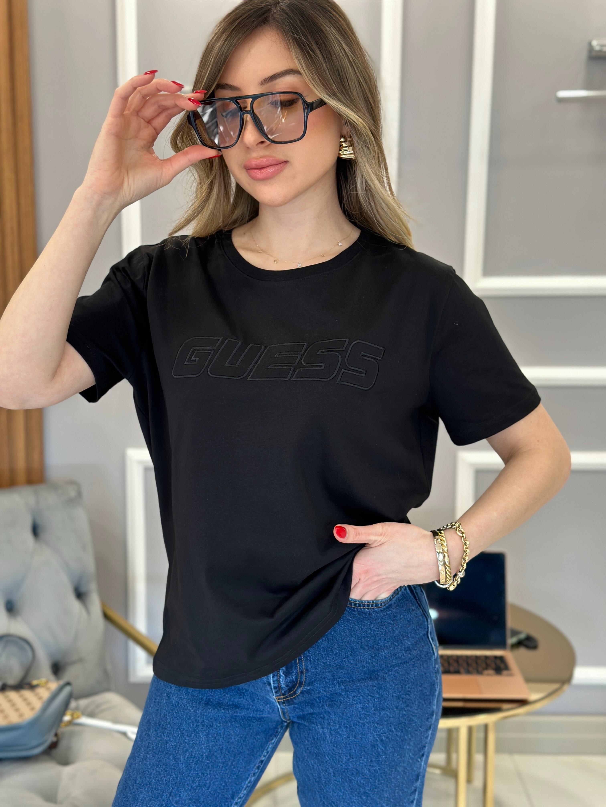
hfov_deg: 30.3
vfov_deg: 39.7
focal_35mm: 48
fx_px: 1120
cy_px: 404
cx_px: 303
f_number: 1.78
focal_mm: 6.86
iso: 125
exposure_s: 1/64
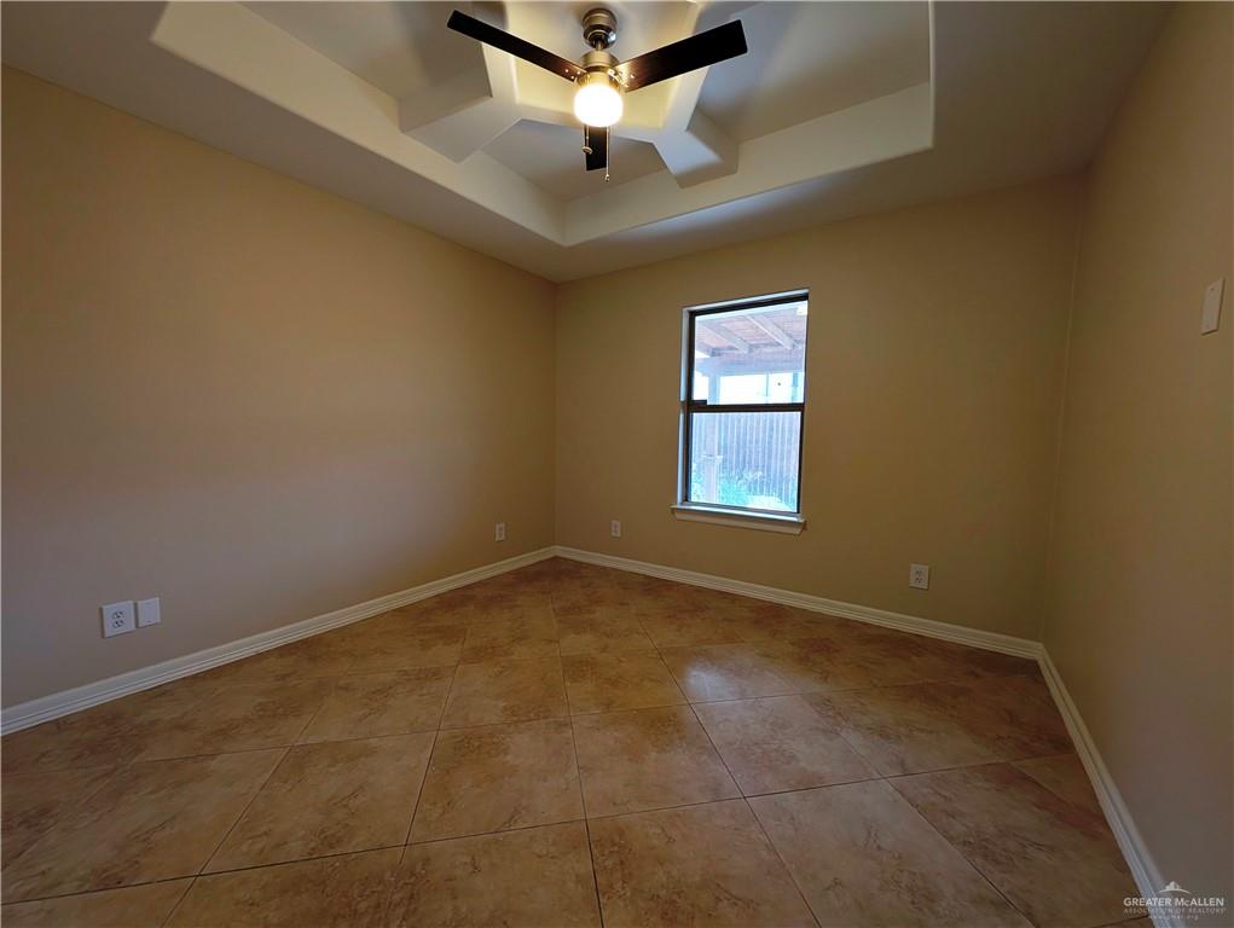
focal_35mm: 12
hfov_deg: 110.5
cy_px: 464
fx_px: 428
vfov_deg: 94.6
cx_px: 617
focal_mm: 2.23
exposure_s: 1/24
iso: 106
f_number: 1.95
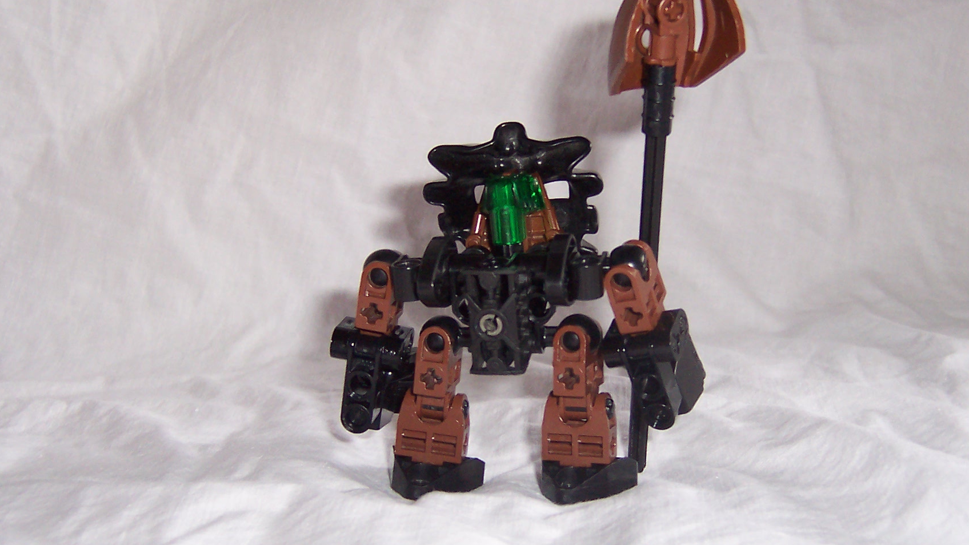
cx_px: 551
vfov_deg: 25.4
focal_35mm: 47
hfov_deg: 43.6
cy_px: 249
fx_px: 1208
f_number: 2.8
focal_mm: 5.6
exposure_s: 1/60
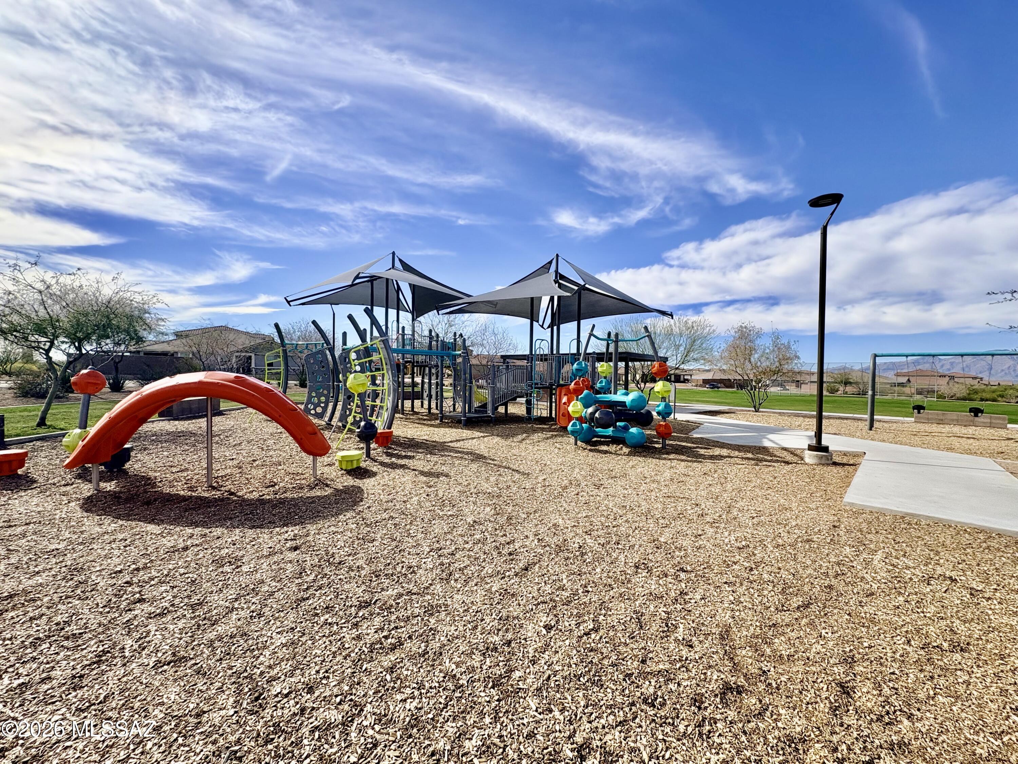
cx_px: 509
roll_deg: -0.2
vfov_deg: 85.7
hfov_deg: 102.1
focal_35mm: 14
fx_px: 412
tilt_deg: -1.3
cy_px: 382
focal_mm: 2.22
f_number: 2.2
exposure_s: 1/1927
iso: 40
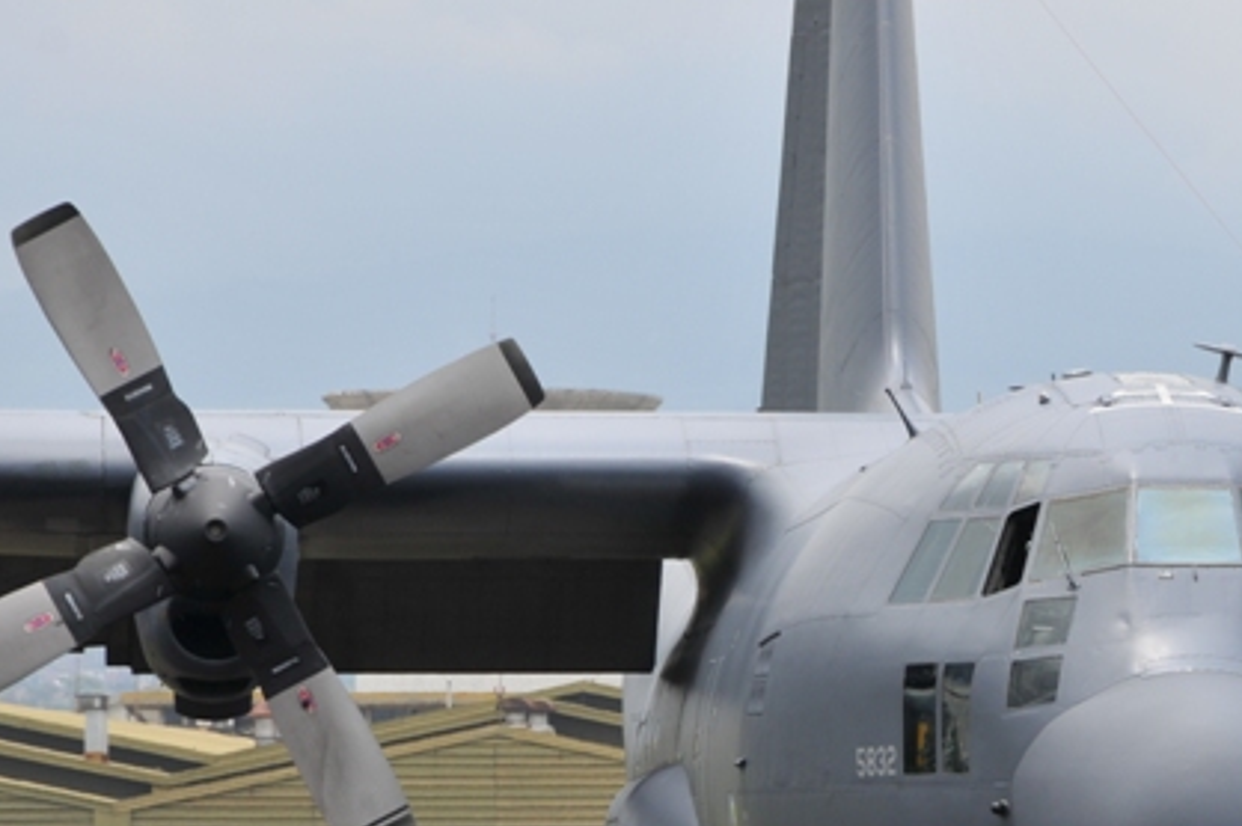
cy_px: 683
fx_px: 11135
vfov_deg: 4.2
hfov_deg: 6.4
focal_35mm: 323
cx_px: 1171
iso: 200
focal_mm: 105
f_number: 9
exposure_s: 1/320
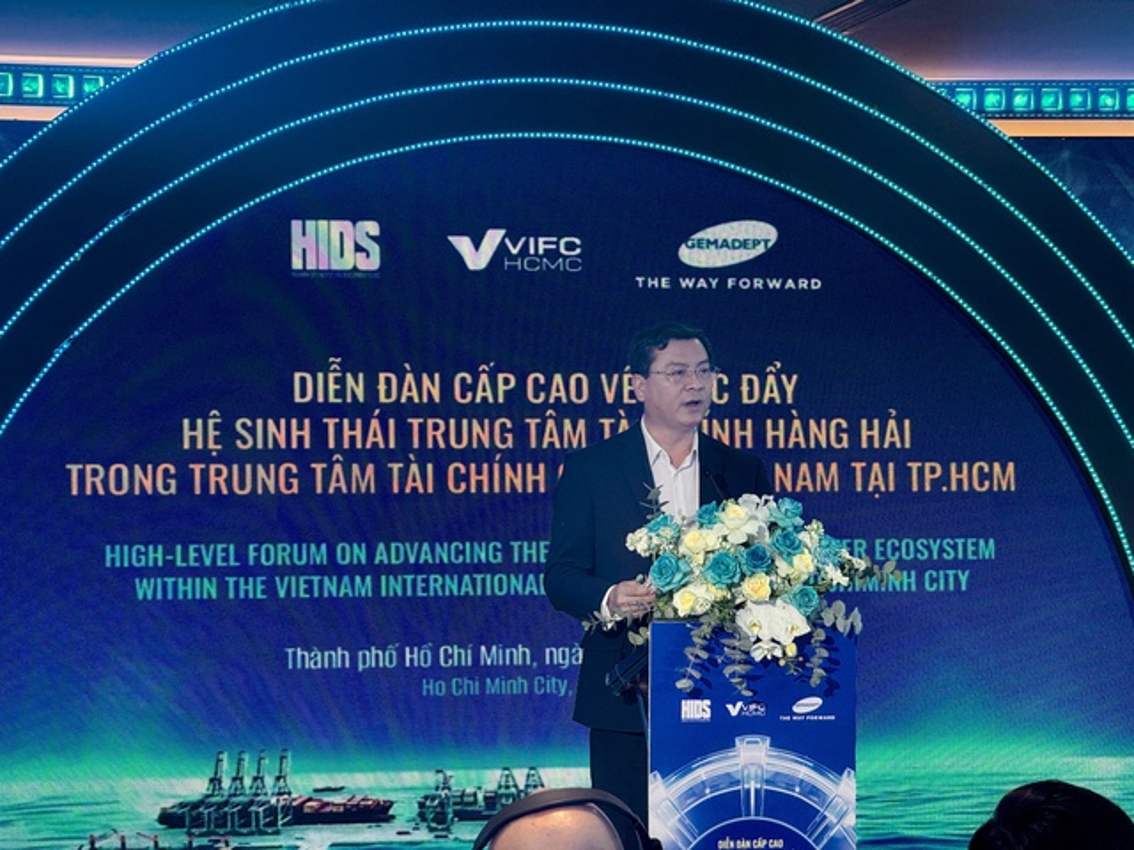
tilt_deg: +2.9
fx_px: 3931
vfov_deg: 12.3
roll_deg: +0.9
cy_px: 425
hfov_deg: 16.4
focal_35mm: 120
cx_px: 567
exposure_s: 1/99
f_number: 2.8
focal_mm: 15.66
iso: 125
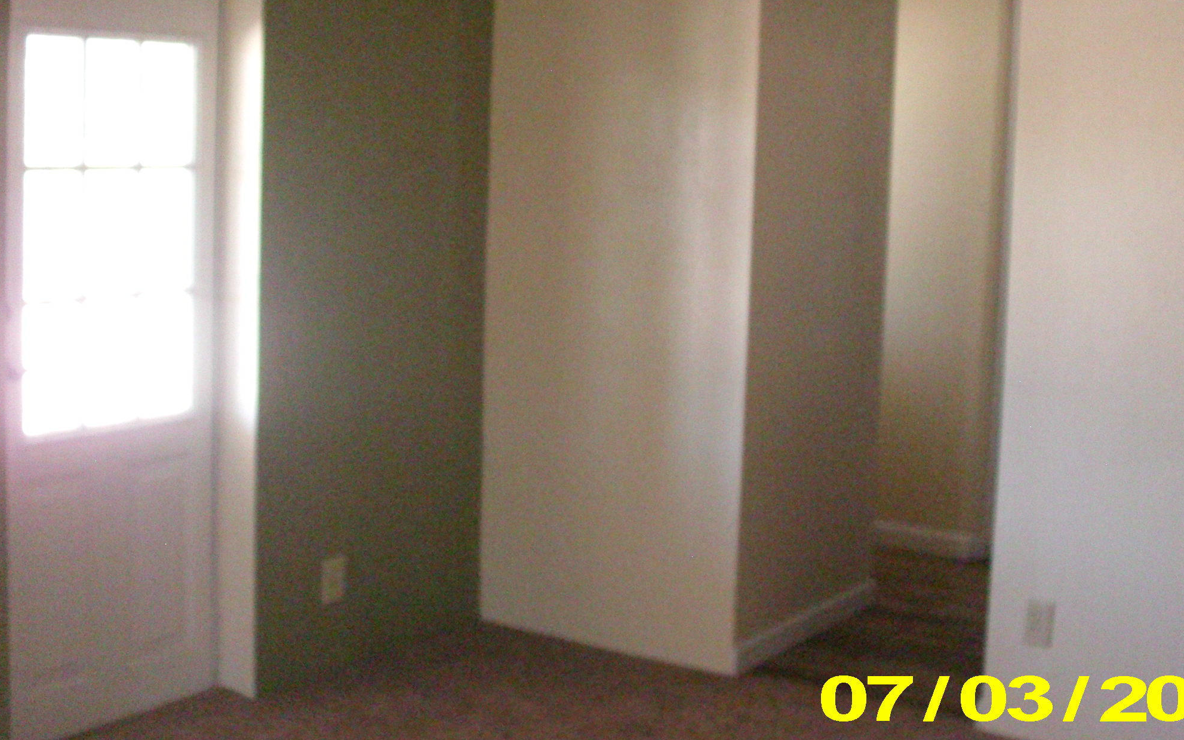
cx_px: 593
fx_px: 1678
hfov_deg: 38.9
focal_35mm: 52
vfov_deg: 24.6
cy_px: 188
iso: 640
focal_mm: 6.3
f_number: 3.1
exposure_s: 1/60
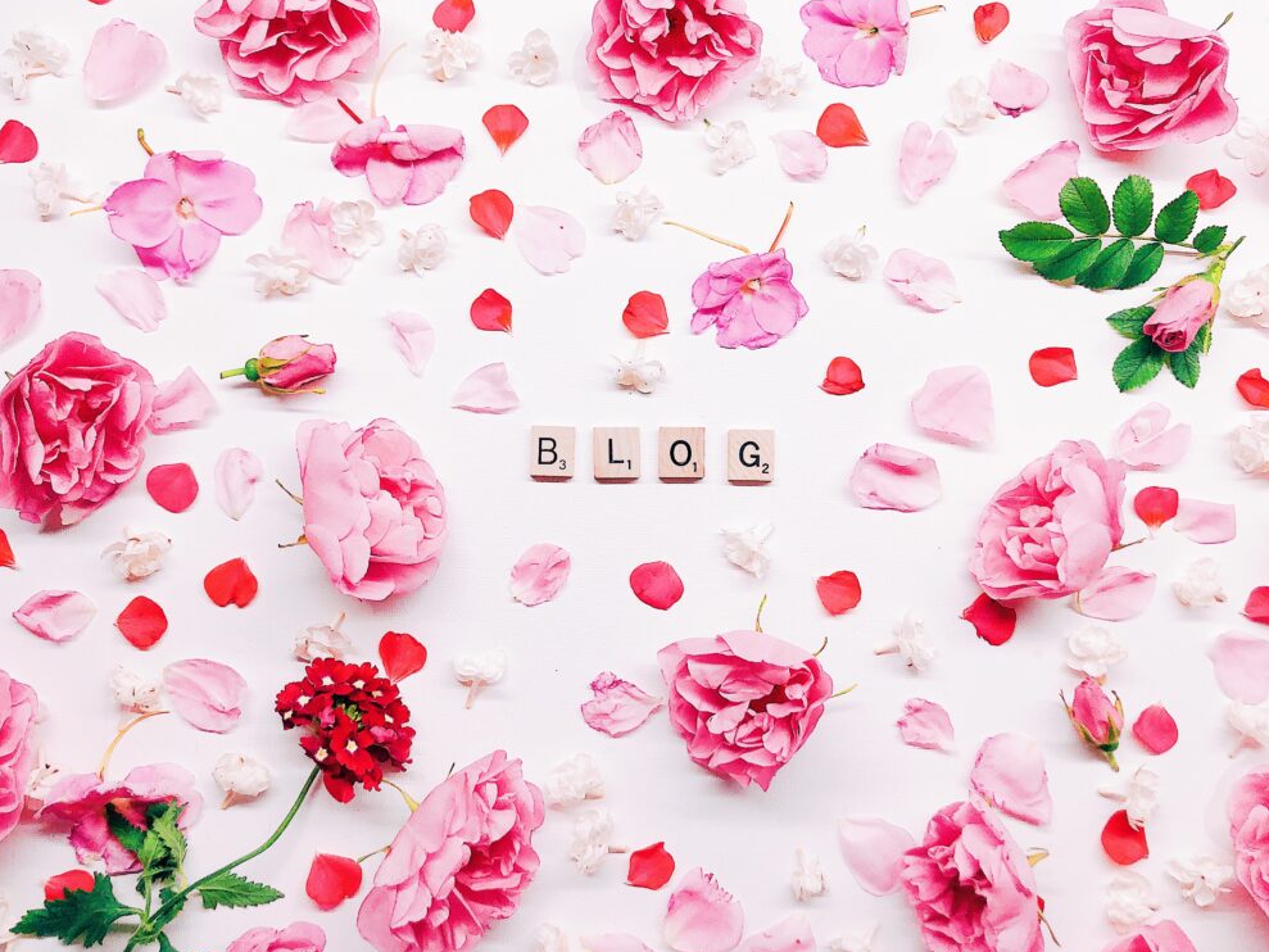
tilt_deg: -84.9
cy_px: 463
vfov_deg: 48.2
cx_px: 626
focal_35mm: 29
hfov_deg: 61.7
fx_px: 1063
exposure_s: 1/120
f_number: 1.8
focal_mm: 3.99
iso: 50
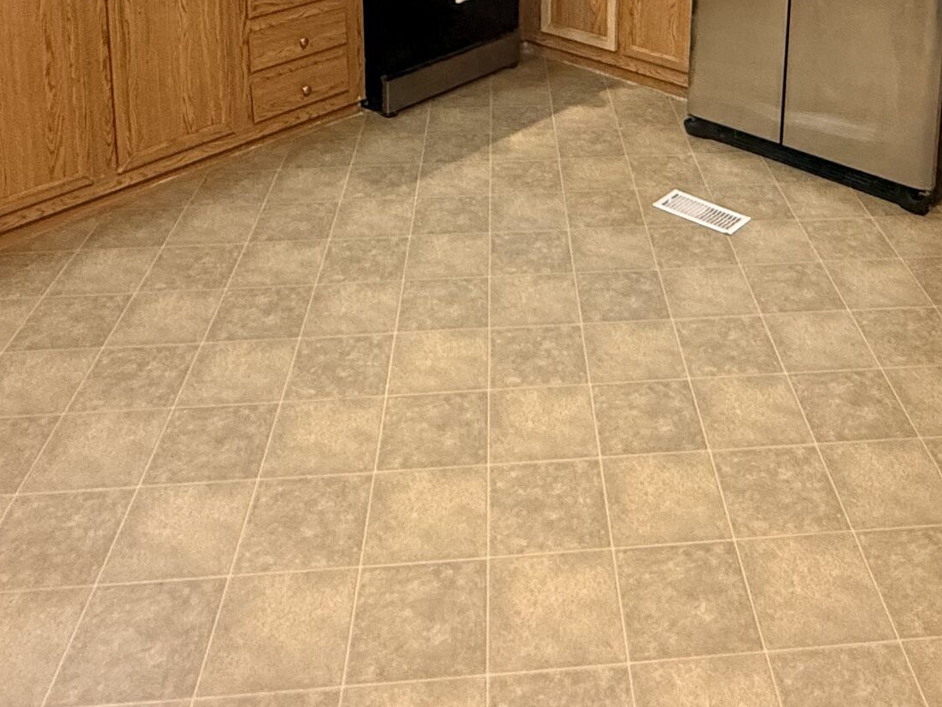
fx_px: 1061
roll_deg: -0.7
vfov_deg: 31.2
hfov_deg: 47.6
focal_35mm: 39
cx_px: 568
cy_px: -133
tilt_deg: -8.9
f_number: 2.2
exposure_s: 1/60
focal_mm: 2.22
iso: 400
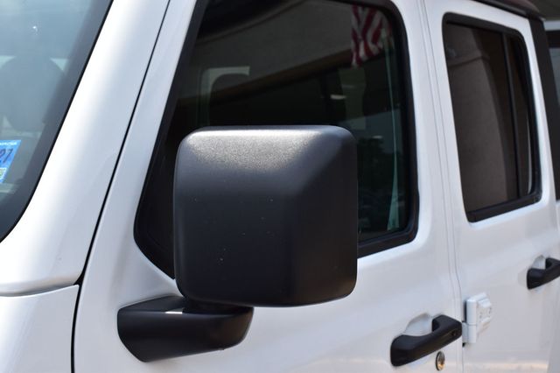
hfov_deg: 37.9
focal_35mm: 52
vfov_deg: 25.7
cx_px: 280
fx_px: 816
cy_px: 186
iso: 400
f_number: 11
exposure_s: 1/500
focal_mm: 35
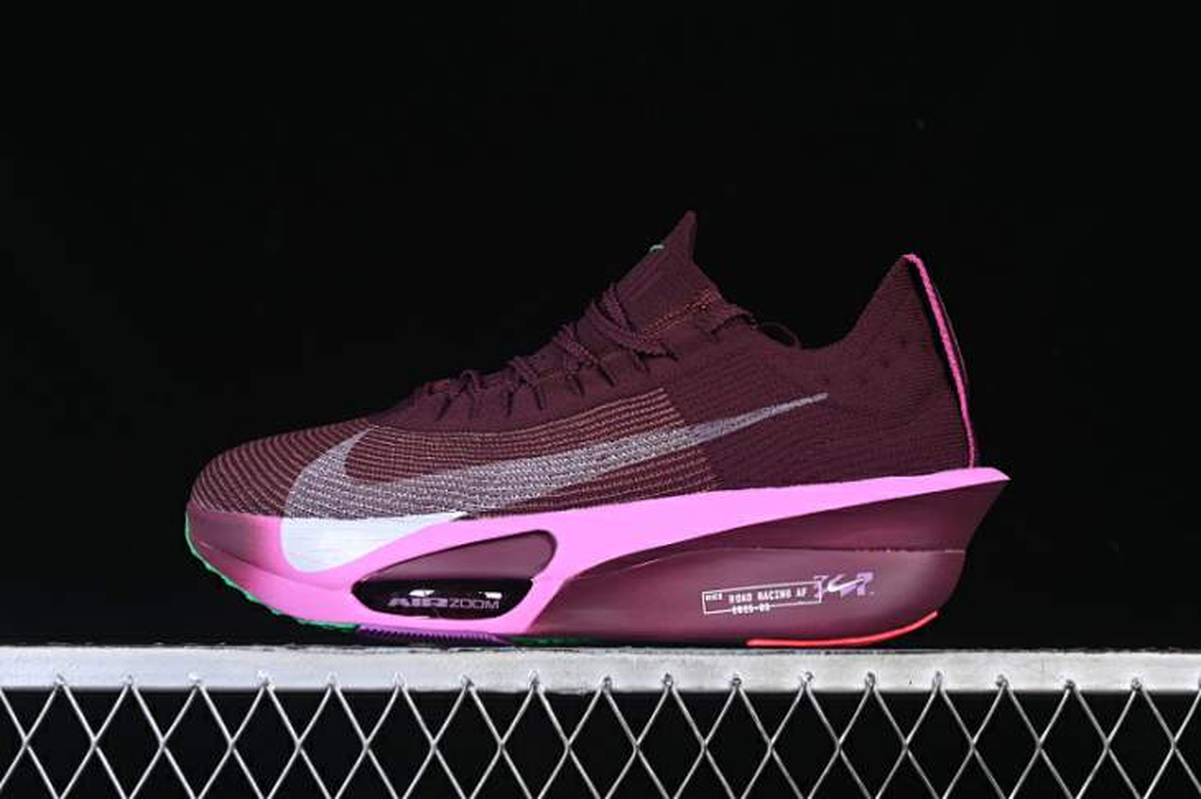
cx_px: 600
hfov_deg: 27.0
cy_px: 400
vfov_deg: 18.2
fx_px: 2501
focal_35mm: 75
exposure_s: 1/60
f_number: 6.3
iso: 160
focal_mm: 50
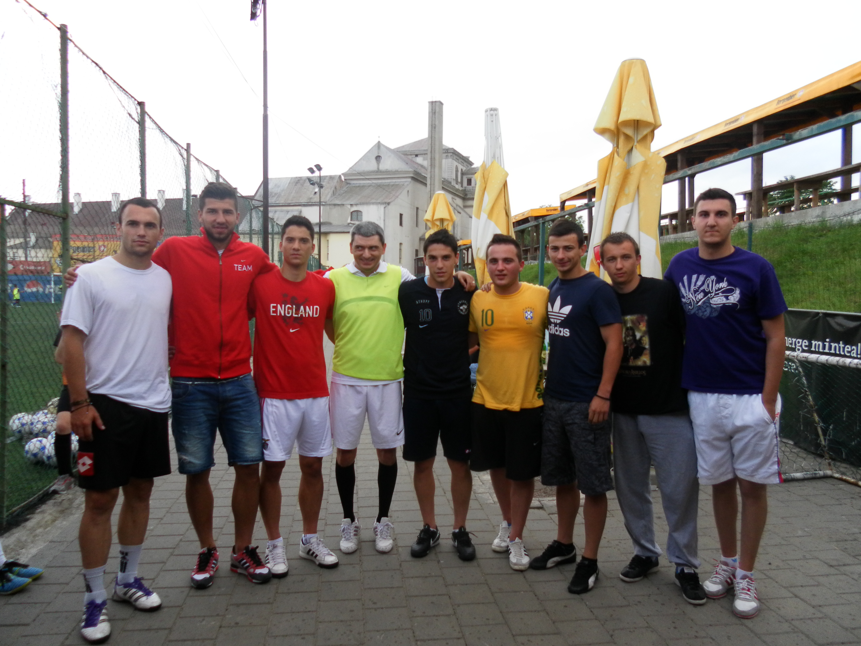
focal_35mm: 28
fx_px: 696
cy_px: 323
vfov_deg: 49.7
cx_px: 430
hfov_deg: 63.4
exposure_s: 1/160
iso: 80
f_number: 3.2
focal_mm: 4.9
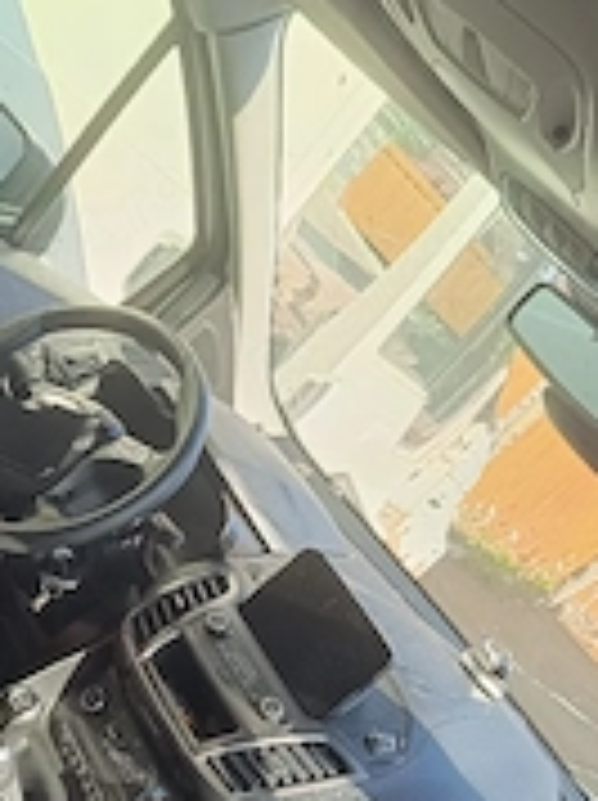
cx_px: 130
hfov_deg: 26.5
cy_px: 680
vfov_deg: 34.1
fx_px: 1247
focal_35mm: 54
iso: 53
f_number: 1.88
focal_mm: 5.59
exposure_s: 1/135
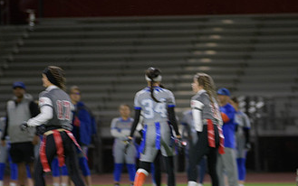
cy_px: 142
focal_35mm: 341
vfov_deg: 3.9
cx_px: 191
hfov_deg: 6.2
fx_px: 2771
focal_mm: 190
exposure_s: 1/200
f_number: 2.8
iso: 1100
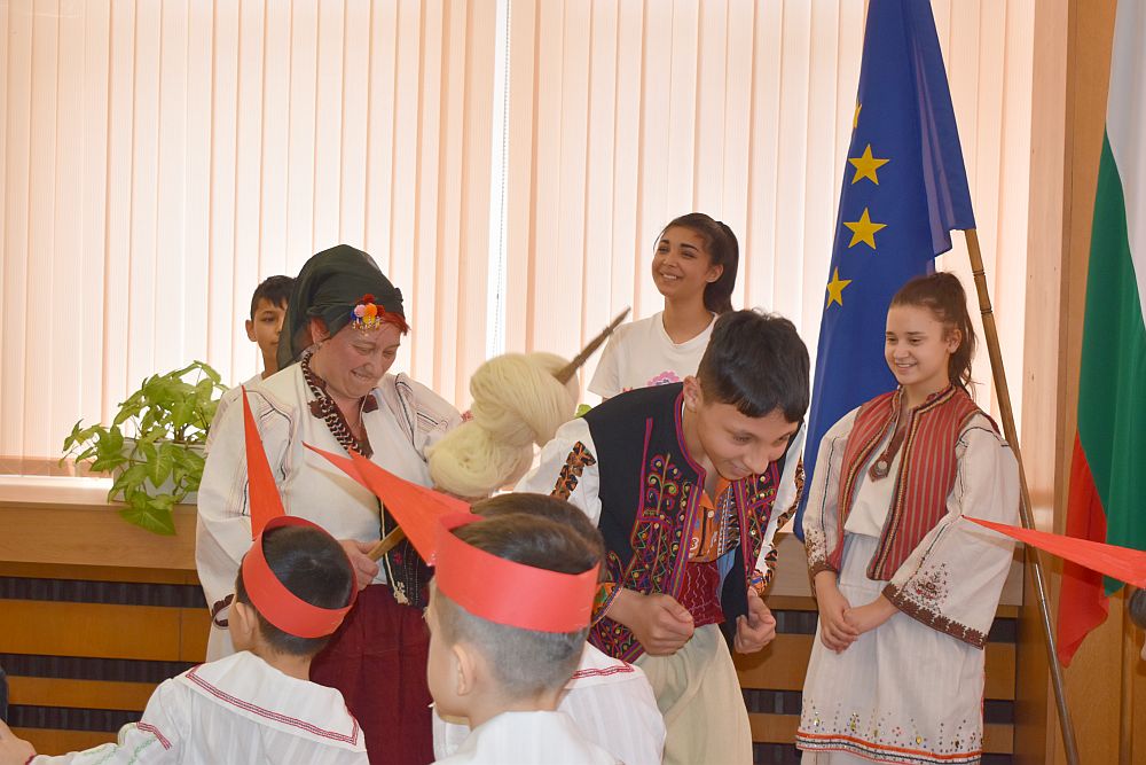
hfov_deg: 35.0
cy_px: 382
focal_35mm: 57
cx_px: 573
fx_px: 1815
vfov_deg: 23.8
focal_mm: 38
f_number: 5
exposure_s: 1/200
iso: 640
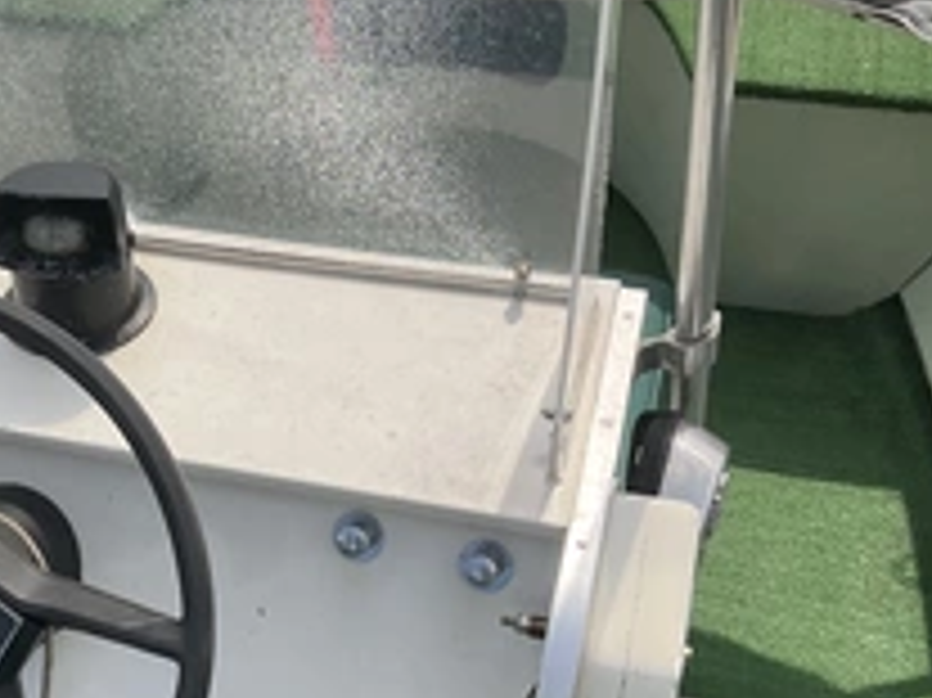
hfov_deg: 33.2
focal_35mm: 56
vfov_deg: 26.1
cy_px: 387
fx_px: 1507
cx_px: 162
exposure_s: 1/1534
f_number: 1.8
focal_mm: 3
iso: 25
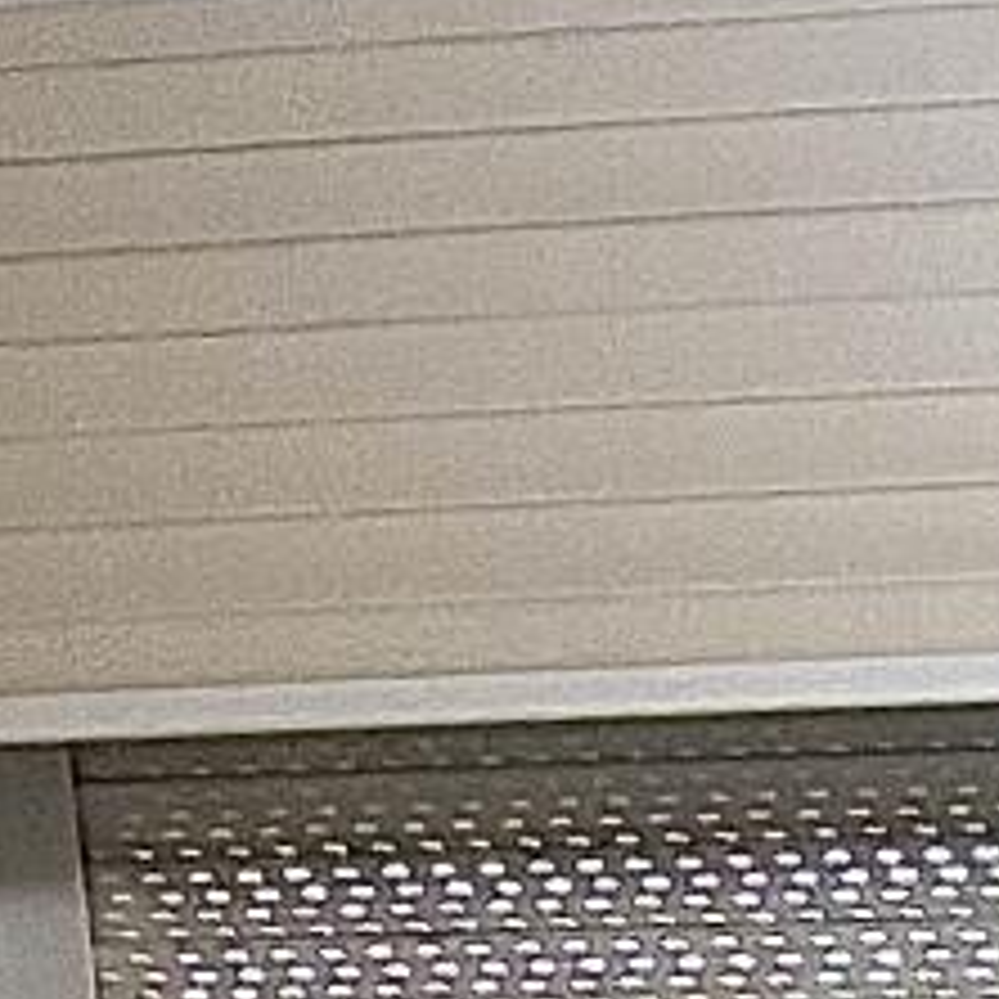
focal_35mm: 207
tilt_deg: -14.6
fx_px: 6759
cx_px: 3146
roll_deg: -1.0
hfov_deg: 7.3
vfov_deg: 6.7
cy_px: 4018
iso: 250
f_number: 1.5
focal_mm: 5.7
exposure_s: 1/60
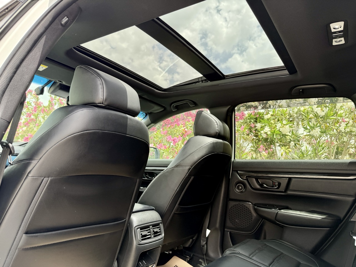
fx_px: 247
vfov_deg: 56.8
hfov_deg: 71.6
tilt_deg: +6.3
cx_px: 178
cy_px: 134
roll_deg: -3.6
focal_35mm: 24
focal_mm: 6.76
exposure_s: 1/488
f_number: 1.78
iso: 100
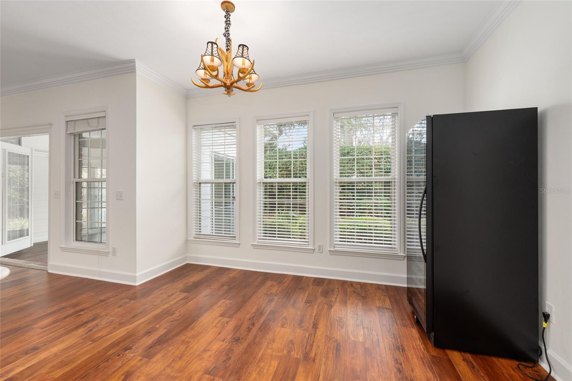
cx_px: 286
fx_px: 222
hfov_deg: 104.3
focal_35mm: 14
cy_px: 190
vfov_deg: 81.2
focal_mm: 14
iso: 200
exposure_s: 1/4
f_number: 7.1
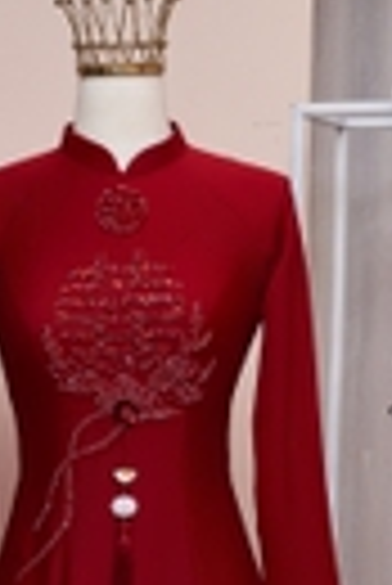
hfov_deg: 9.4
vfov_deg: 14.0
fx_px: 2334
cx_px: -149
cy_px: 621
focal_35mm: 143
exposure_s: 1/160
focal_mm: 38.9
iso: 320
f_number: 8
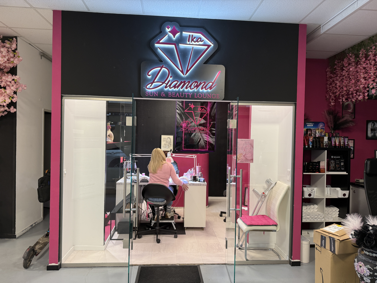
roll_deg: -0.7
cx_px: 188
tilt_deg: +0.0
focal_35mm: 24
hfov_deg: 71.6
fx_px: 261
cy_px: 142
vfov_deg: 56.8
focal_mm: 6.76
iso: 125
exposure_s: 1/50
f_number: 1.78
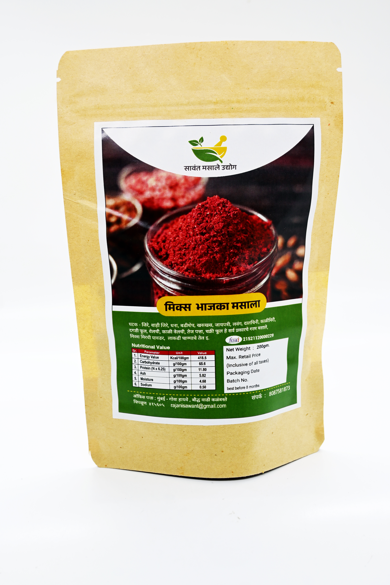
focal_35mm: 52
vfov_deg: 37.9
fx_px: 853
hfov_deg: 25.8
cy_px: 292
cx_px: 195
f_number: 5.6
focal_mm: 35
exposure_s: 1/250
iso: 180
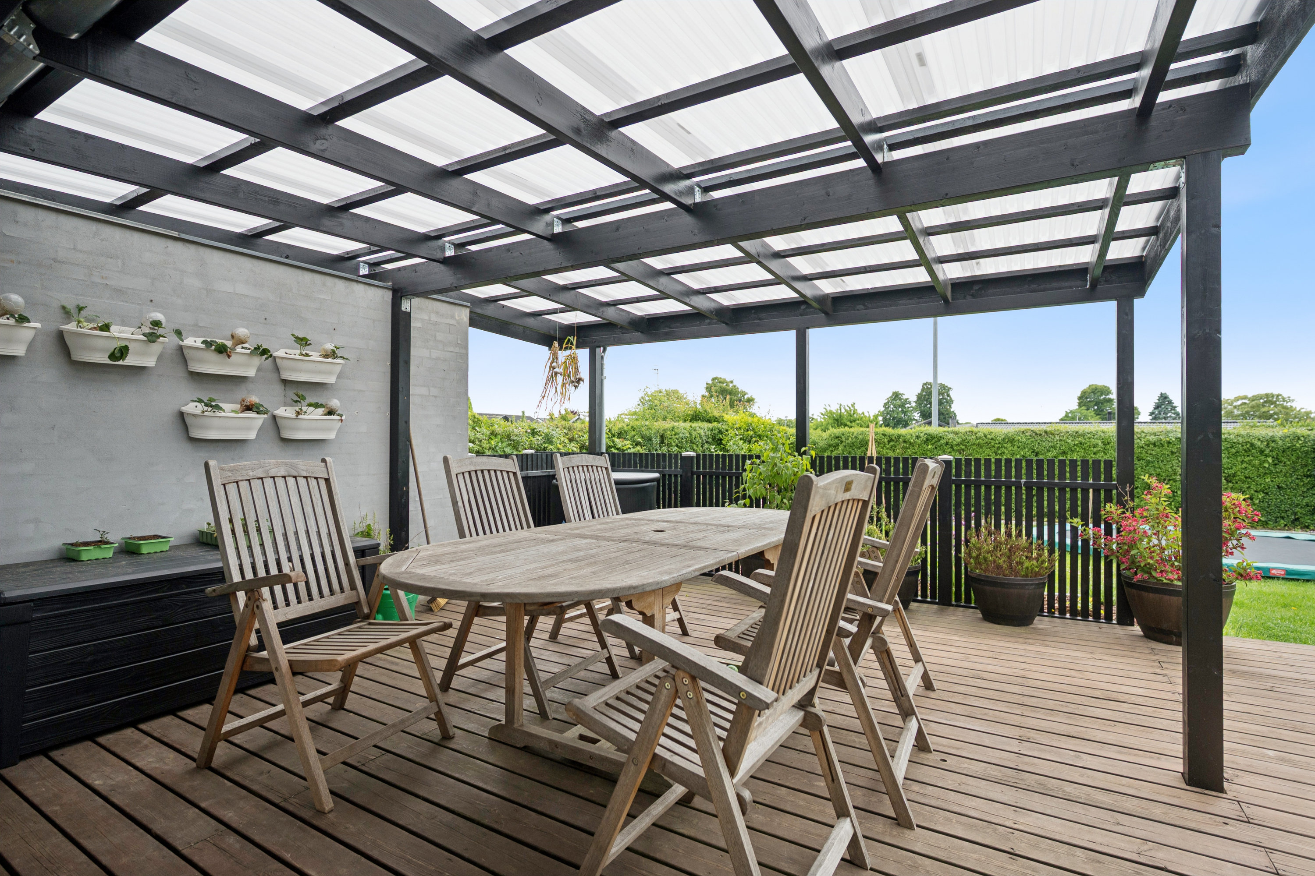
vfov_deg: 70.4
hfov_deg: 93.3
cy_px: 438
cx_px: 658
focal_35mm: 17
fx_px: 621
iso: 400
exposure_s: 1/1000
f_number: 4
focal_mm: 17
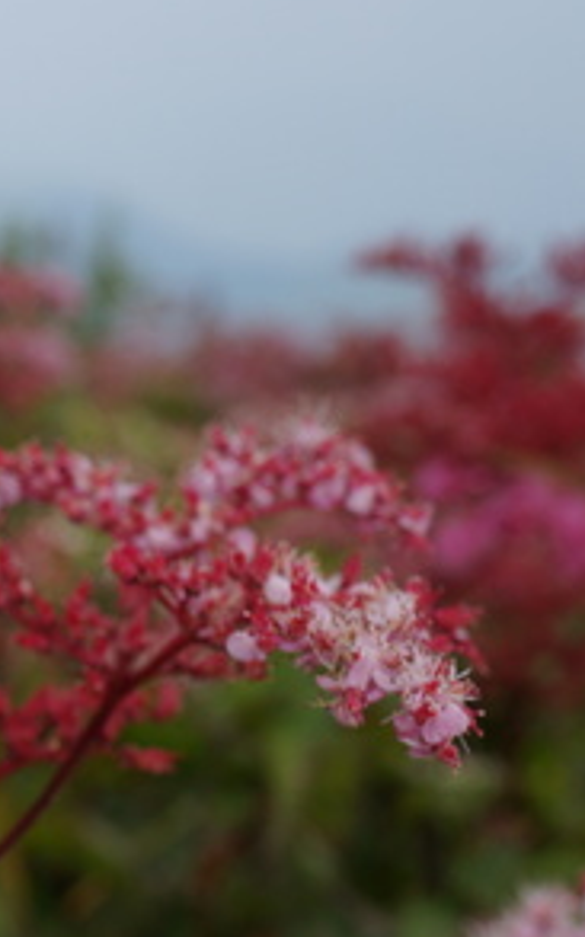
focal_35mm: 94
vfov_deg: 22.1
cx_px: -361
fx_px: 2399
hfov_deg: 13.0
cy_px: 510
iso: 100
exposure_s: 1/160
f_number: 9
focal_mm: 30
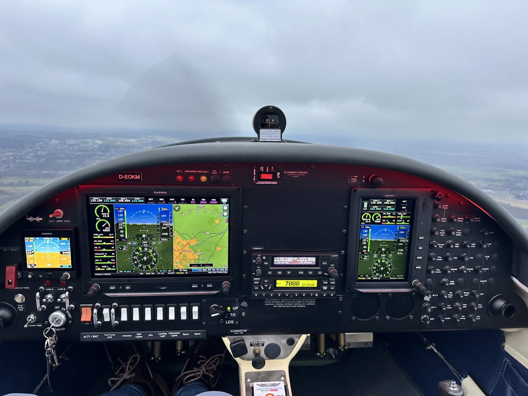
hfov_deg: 71.6
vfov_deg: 56.8
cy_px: 198
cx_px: 264
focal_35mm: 24
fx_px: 366
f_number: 1.78
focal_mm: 6.86
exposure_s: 1/85
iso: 125
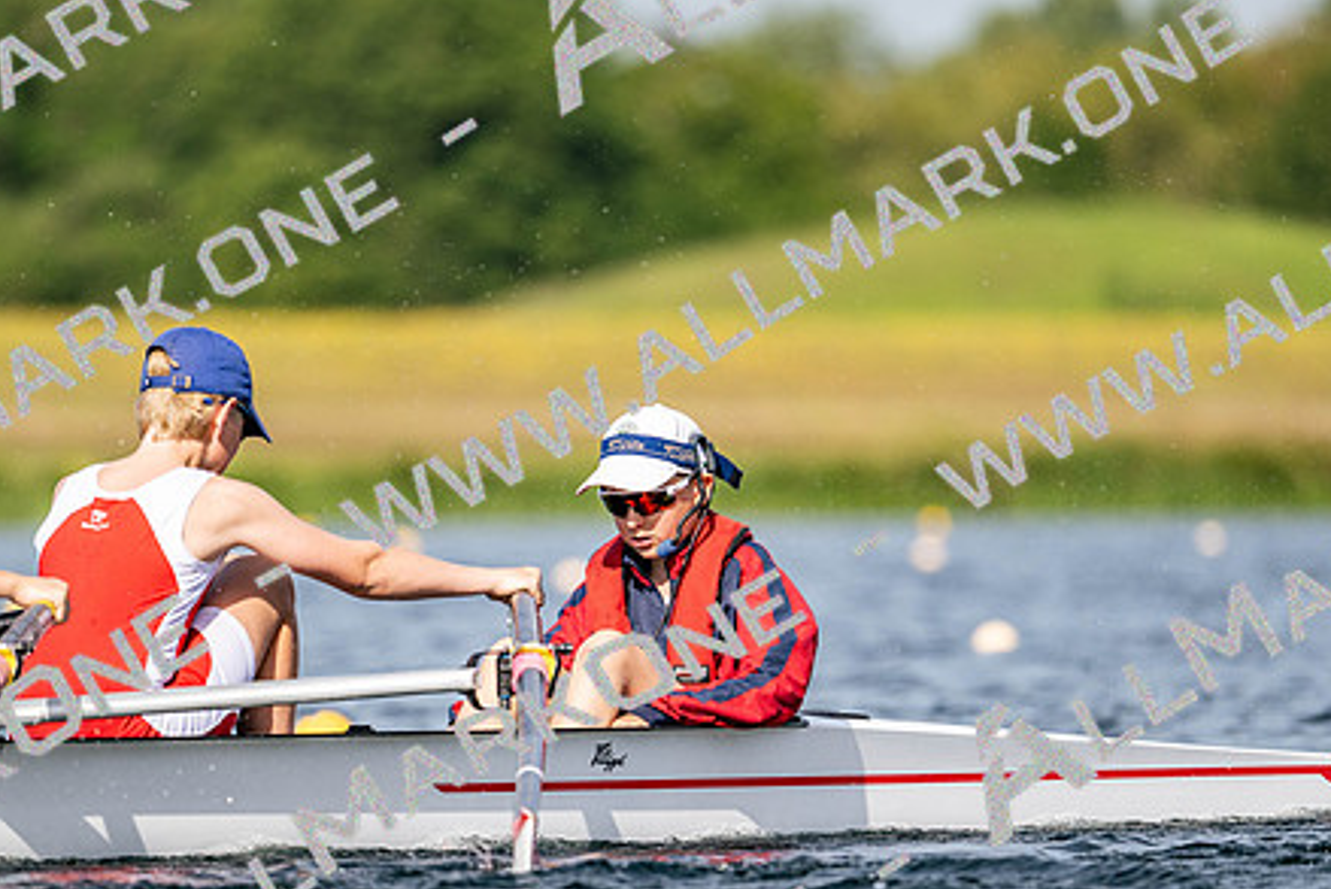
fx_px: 19564
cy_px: 560
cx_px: 716
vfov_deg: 2.6
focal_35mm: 529
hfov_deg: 3.9
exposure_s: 1/2500
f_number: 4.5
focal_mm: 400
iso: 180
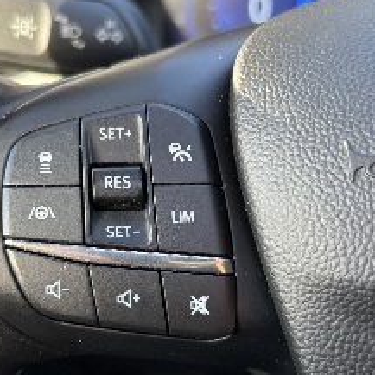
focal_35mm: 44
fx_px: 539
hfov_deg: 38.2
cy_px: 206
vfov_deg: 38.3
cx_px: 154
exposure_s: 1/121
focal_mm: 5.96
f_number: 1.6
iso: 125
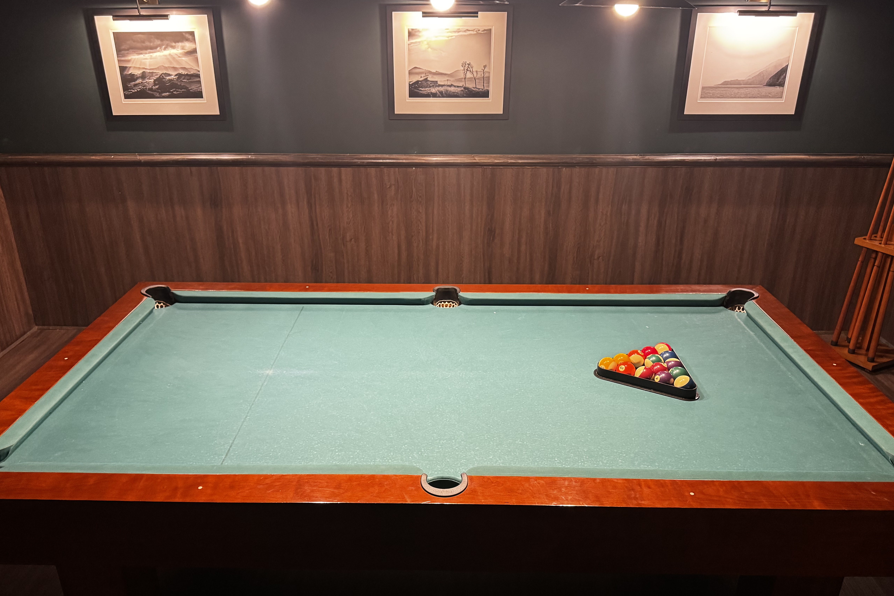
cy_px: 309
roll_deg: +0.0
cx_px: 433
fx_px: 695
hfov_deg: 65.5
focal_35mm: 28
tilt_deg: -23.6
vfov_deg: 46.4
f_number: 1.78
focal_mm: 6.76
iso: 800
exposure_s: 1/50
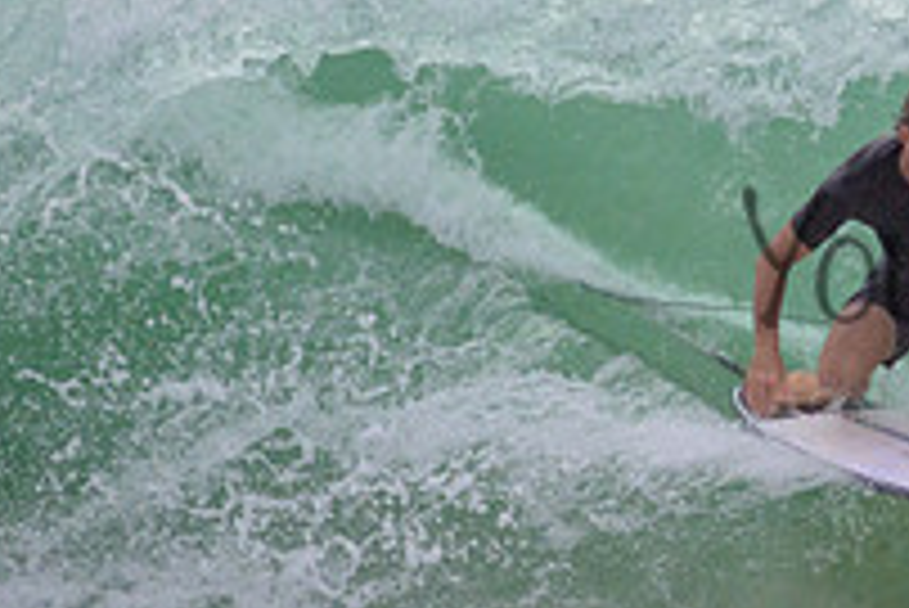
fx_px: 58014
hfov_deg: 0.9
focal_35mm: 2296
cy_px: 218
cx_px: 1206
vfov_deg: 0.6
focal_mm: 800
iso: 1000
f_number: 11
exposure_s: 1/2000
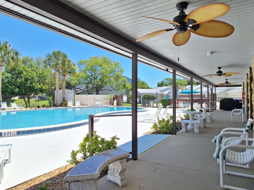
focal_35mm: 24
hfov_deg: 71.6
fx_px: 176
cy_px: 92
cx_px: 122
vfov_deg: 56.8
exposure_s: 1/1558
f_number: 1.8
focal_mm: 5.54
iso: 40
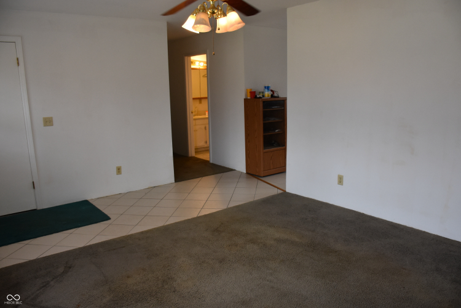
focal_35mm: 27
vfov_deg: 47.9
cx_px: 230
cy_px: 154
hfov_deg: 67.4
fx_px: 346
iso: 800
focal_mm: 18
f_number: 5
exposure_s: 1/100
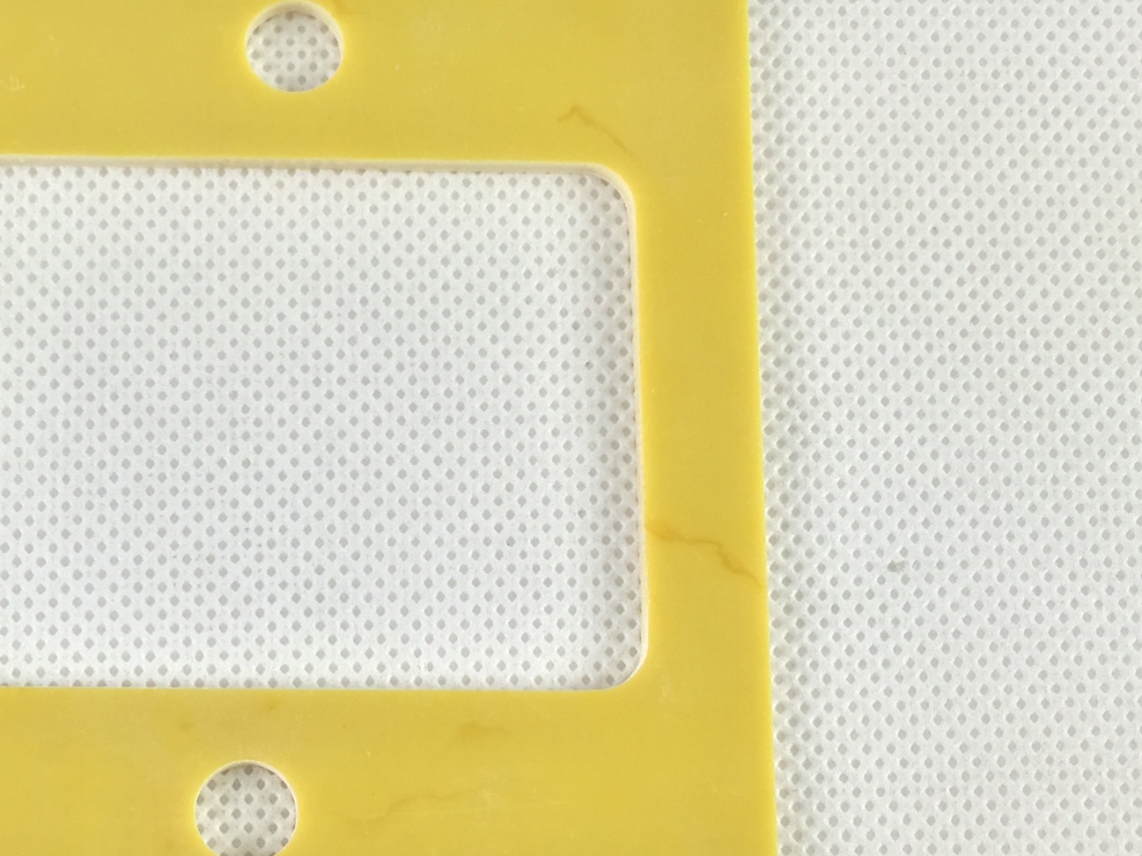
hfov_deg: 26.3
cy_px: 666
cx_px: 263
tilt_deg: -79.4
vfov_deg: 20.0
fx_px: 2408
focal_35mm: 73
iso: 32
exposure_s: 1/50
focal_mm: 4.15
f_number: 2.2
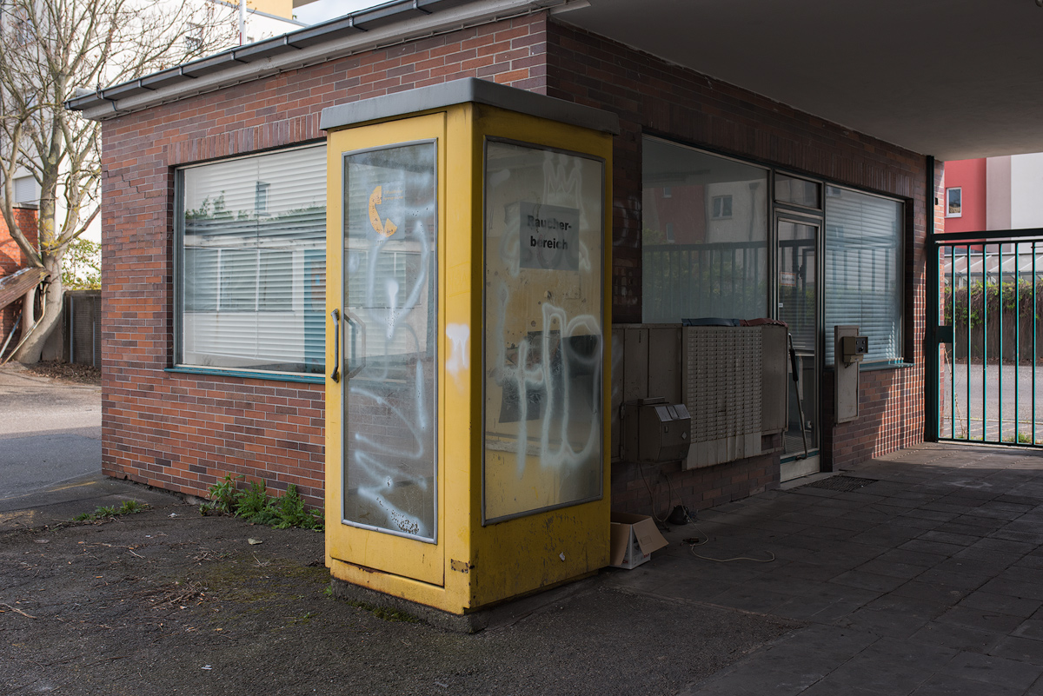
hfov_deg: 54.4
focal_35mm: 35
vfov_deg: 37.9
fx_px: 1014
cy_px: 348
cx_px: 522
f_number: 8
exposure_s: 1/160
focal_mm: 35
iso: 100
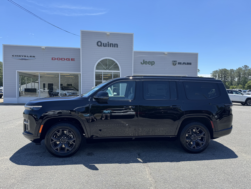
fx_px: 174
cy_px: 94
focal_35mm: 24
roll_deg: -0.8
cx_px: 126
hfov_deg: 71.6
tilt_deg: -1.2
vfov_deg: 56.8
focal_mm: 6.76
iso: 80
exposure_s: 1/2331
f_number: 1.78
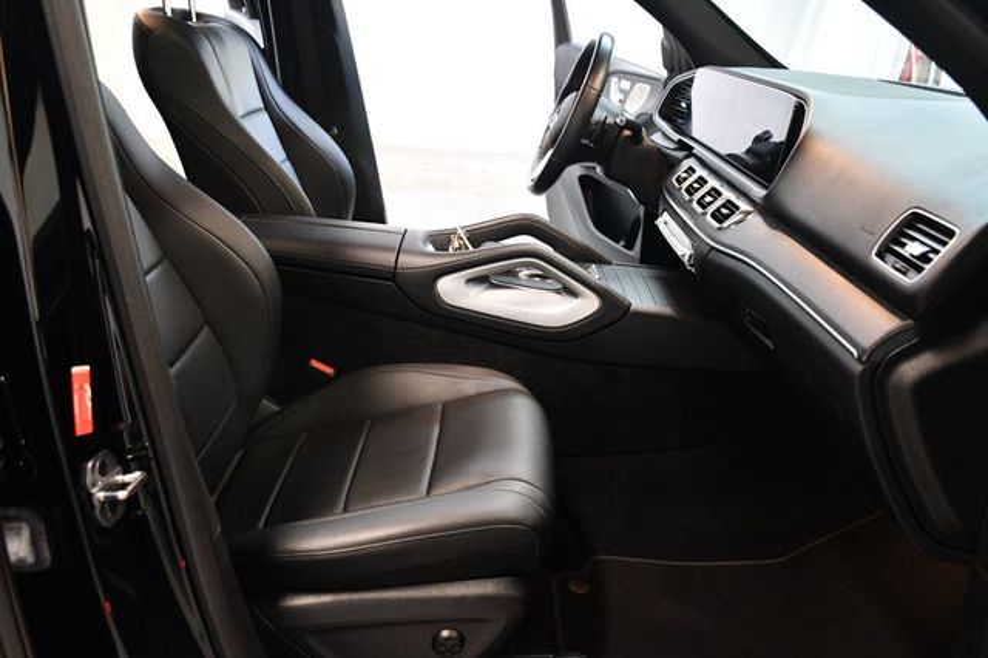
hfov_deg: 57.2
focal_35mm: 33
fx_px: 905
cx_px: 494
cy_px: 329
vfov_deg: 39.9
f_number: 3.5
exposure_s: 1/60
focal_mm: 22
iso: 3600
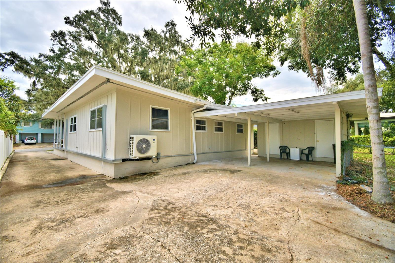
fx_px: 165
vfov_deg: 77.3
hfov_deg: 100.4
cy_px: 132
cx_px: 198
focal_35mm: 15
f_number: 4.5
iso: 100
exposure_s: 1/800
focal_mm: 10
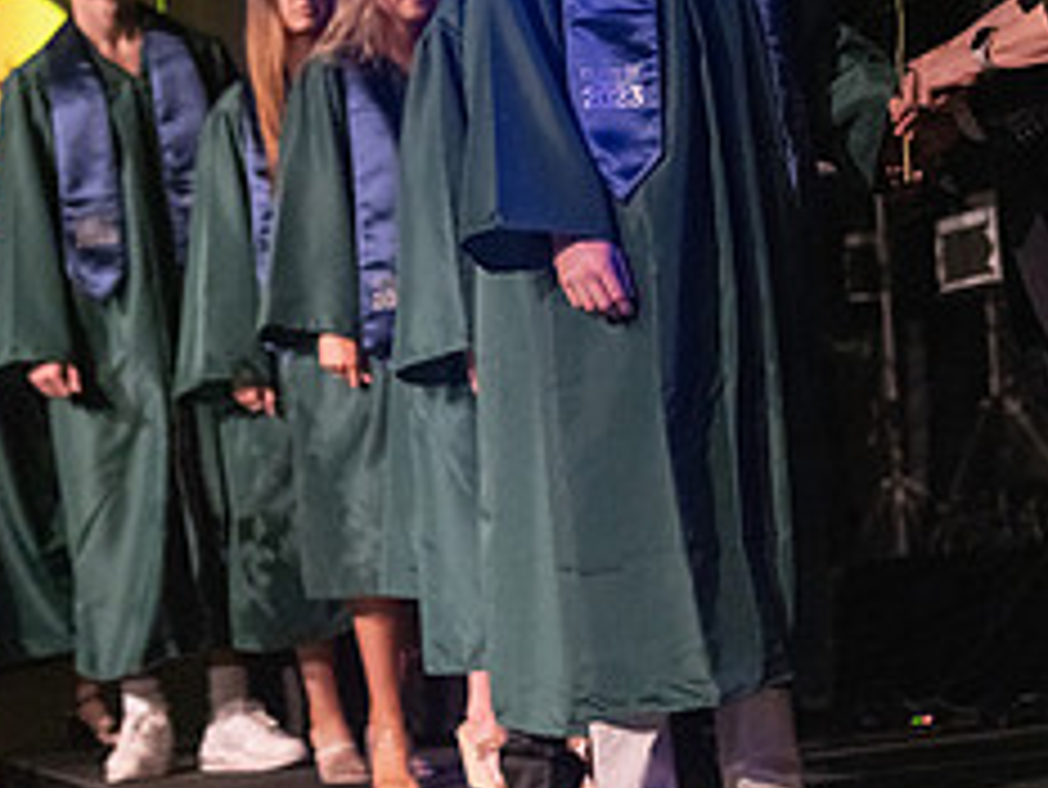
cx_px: 643
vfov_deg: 10.3
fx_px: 4332
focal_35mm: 143
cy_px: -77
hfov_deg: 13.8
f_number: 2.8
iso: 16000
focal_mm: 77
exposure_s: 1/1000
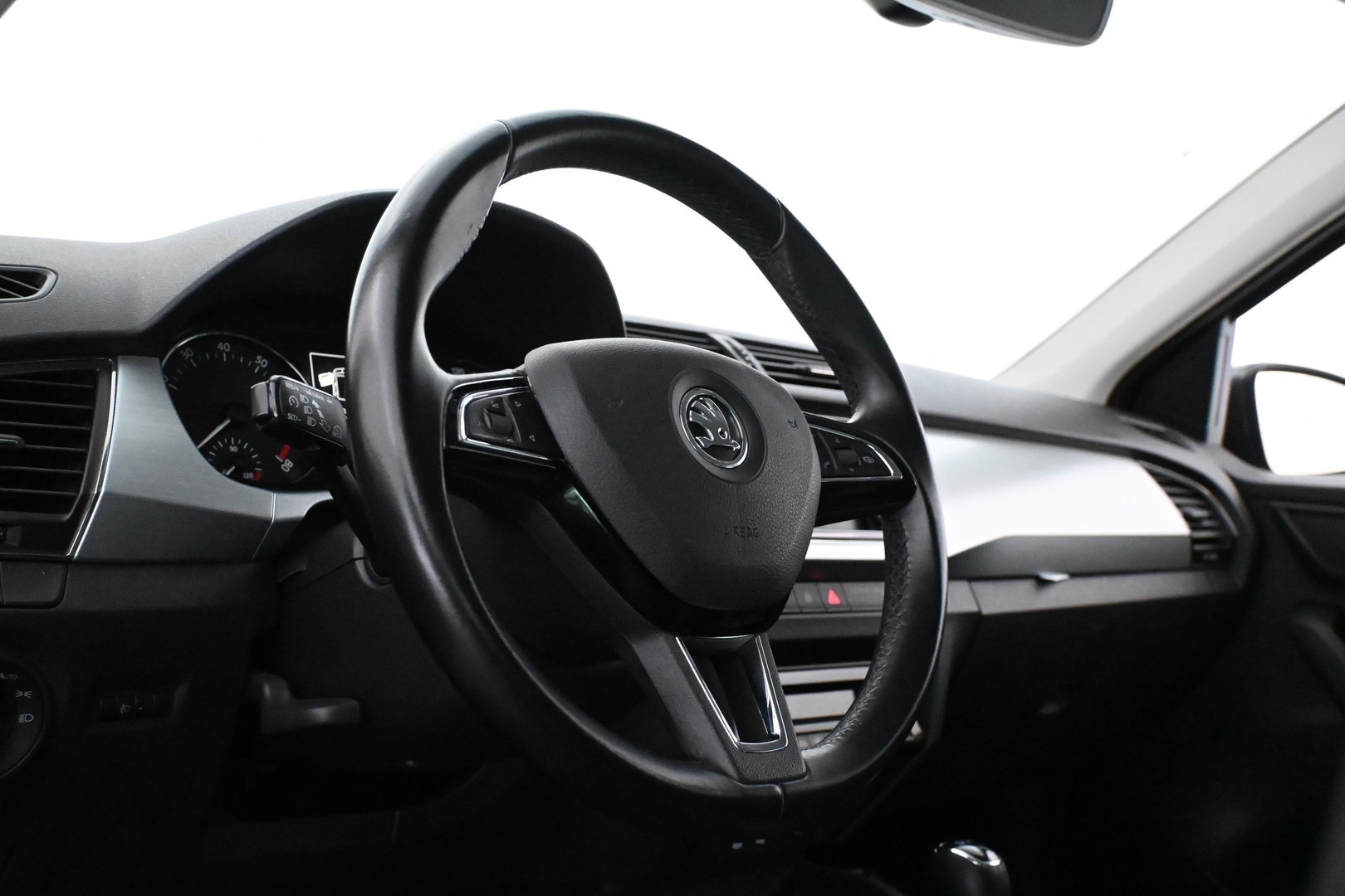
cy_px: 448
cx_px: 672
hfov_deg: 48.7
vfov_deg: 33.6
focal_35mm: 40
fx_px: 1485
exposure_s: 1/60
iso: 9000
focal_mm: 26.5
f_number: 4.5
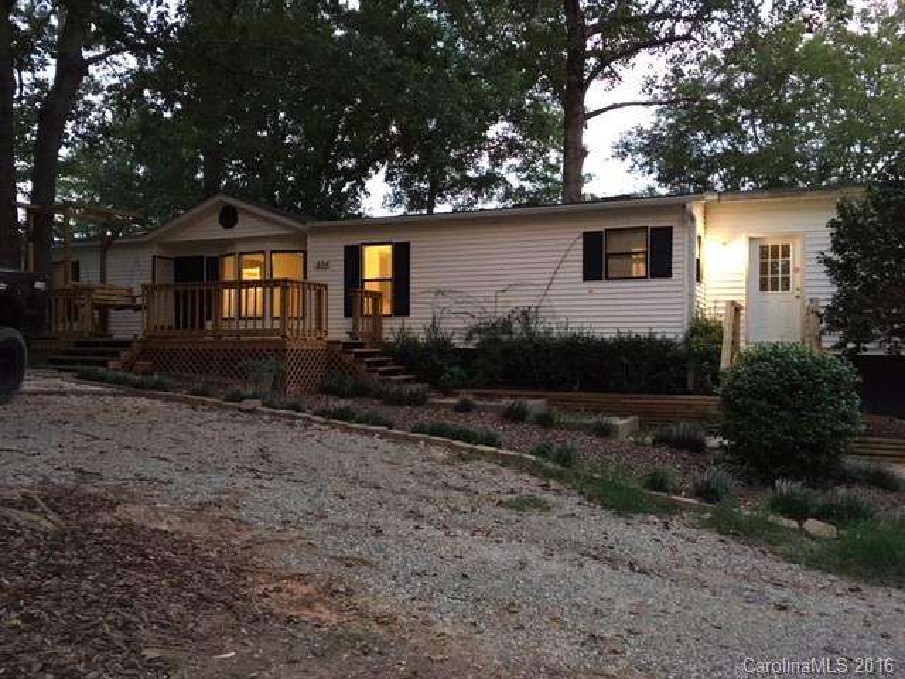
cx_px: 452
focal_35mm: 29
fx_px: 758
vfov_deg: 48.2
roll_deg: +0.8
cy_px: 340
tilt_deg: +1.3
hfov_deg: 61.7
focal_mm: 4.15
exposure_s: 1/15
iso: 320
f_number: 2.2
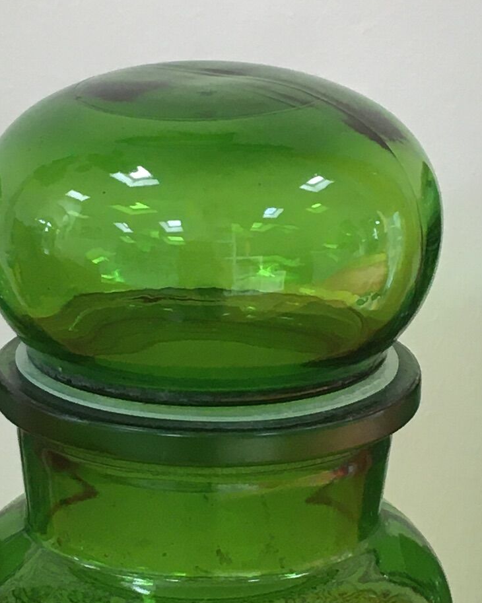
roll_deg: -0.8
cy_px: 332
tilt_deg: -16.8
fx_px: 2230
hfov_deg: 12.3
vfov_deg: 15.4
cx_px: 226
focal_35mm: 125
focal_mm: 4.15
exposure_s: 1/33
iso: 40
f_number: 2.2
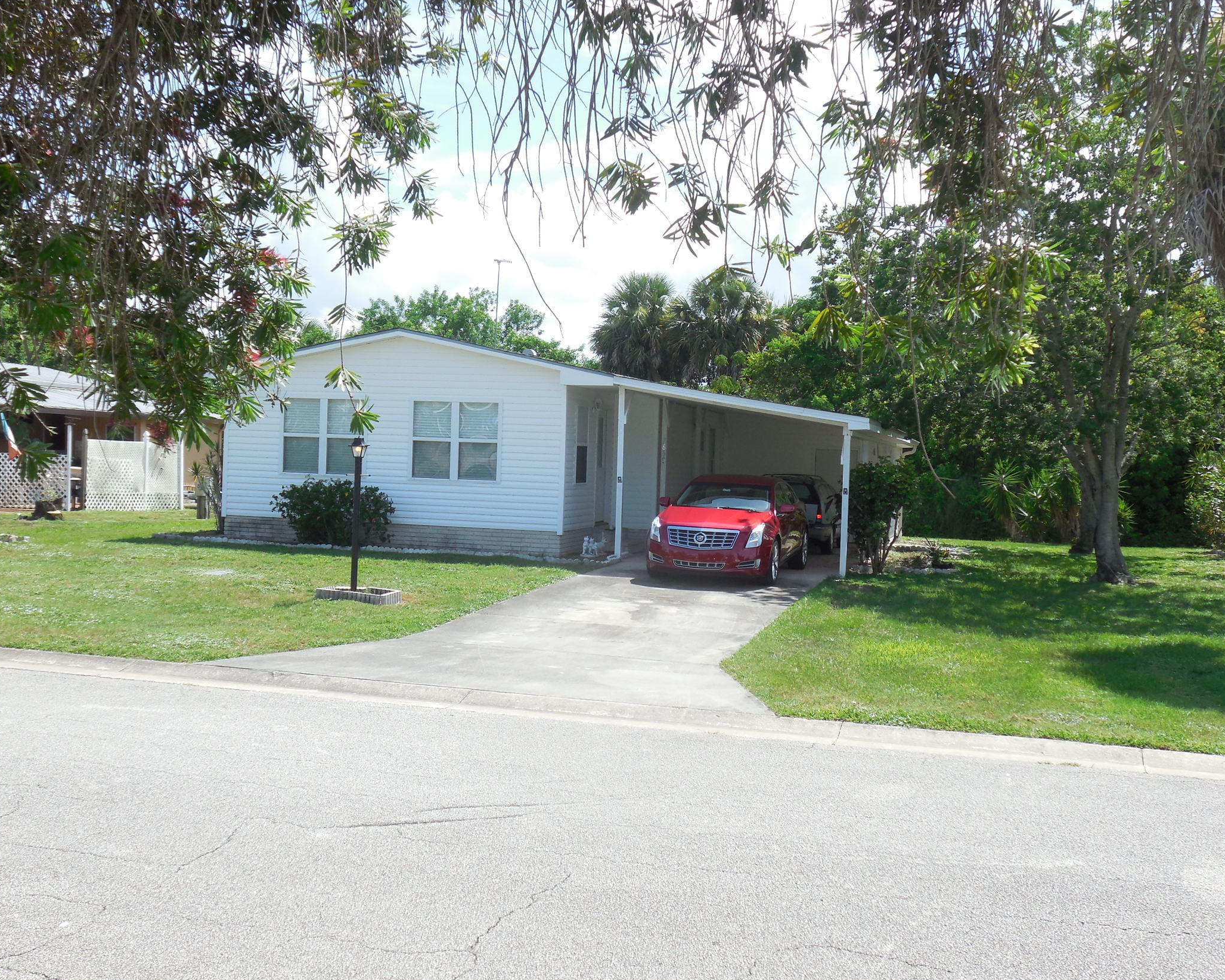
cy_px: 504
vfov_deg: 36.5
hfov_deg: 44.8
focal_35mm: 41
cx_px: 584
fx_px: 1486
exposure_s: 1/500
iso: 125
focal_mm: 6.8
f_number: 4.2
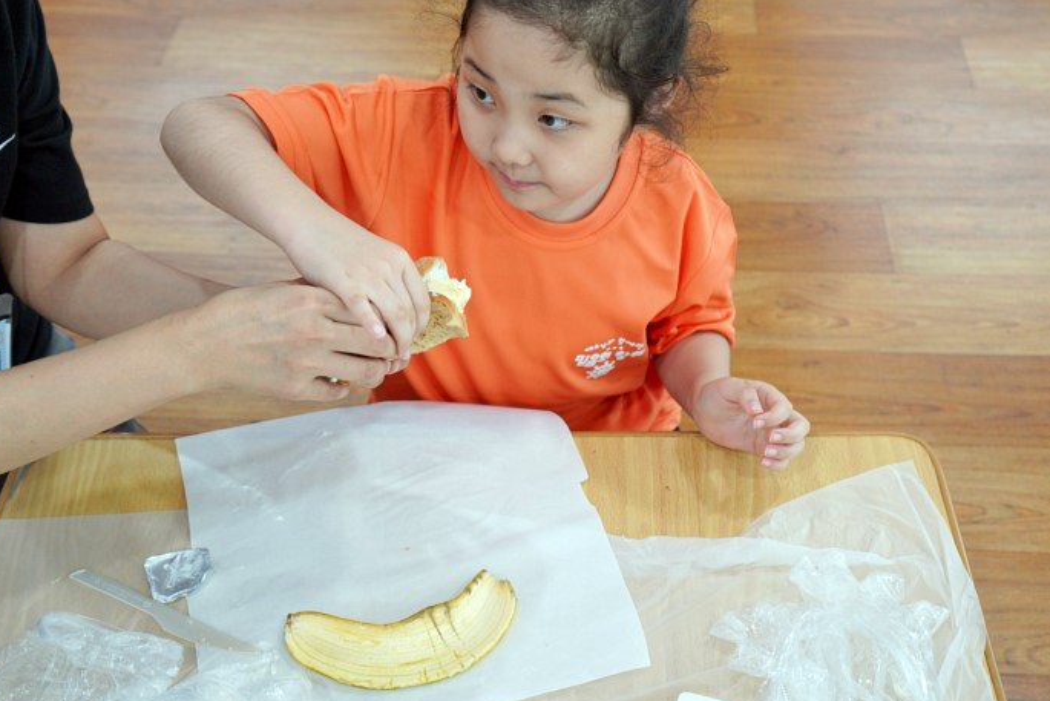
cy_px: 262
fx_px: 1342
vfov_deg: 29.1
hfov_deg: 42.6
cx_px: 598
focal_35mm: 46
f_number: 4
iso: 1250
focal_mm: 35
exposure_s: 1/160
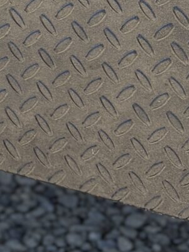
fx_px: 1208
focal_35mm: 166
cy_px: -282
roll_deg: -1.4
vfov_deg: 10.7
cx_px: -90
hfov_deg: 8.7
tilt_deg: -6.2
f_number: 1.6
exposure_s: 1/2012
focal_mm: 5.96
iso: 50
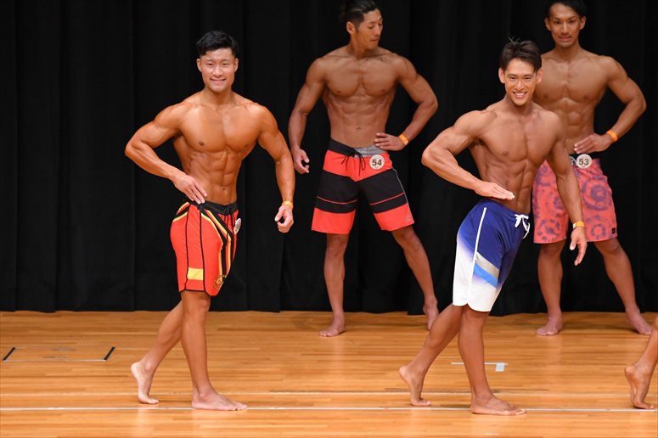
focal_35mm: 285
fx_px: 5207
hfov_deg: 7.2
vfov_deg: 4.8
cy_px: 219
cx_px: 329
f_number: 5.6
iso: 4000
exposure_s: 1/400
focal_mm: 190
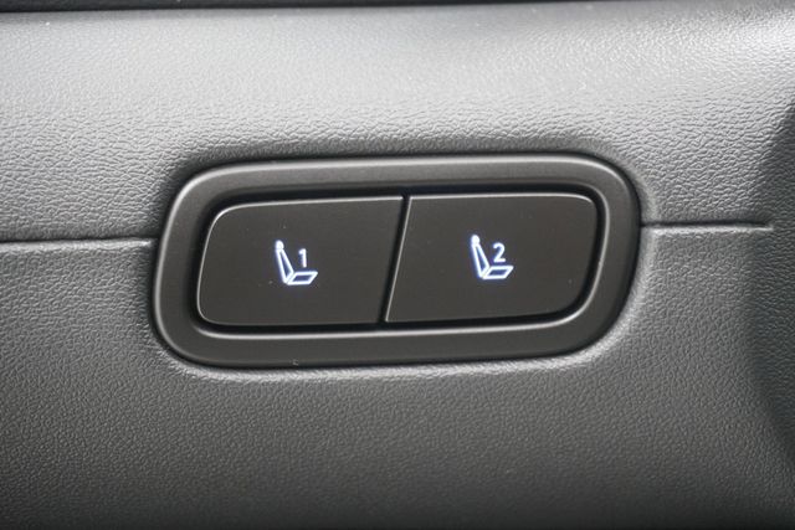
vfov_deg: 18.2
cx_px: 398
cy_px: 265
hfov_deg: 27.0
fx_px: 1657
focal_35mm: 75
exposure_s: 1/80
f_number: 5.6
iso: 5000
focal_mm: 50
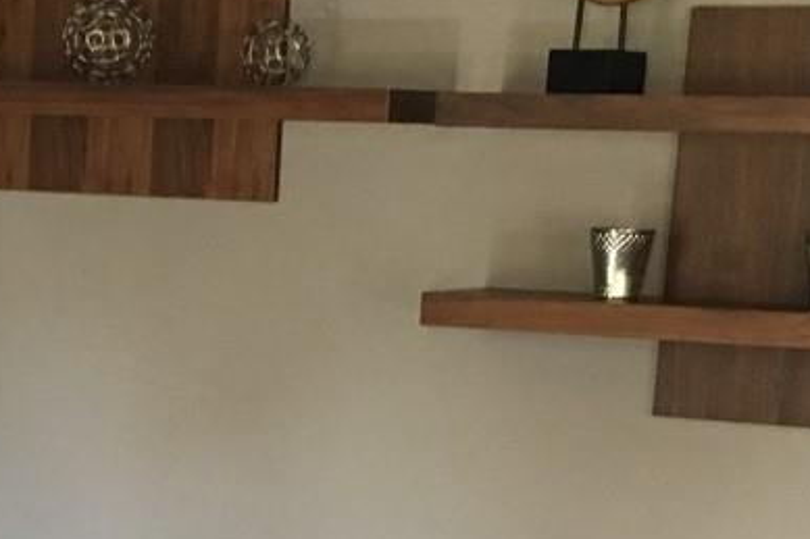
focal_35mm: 124
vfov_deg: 10.6
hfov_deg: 16.1
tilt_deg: -12.0
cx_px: -31
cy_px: 835
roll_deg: -2.7
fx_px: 2789
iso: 64
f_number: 2.2
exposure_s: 1/15
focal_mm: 4.15
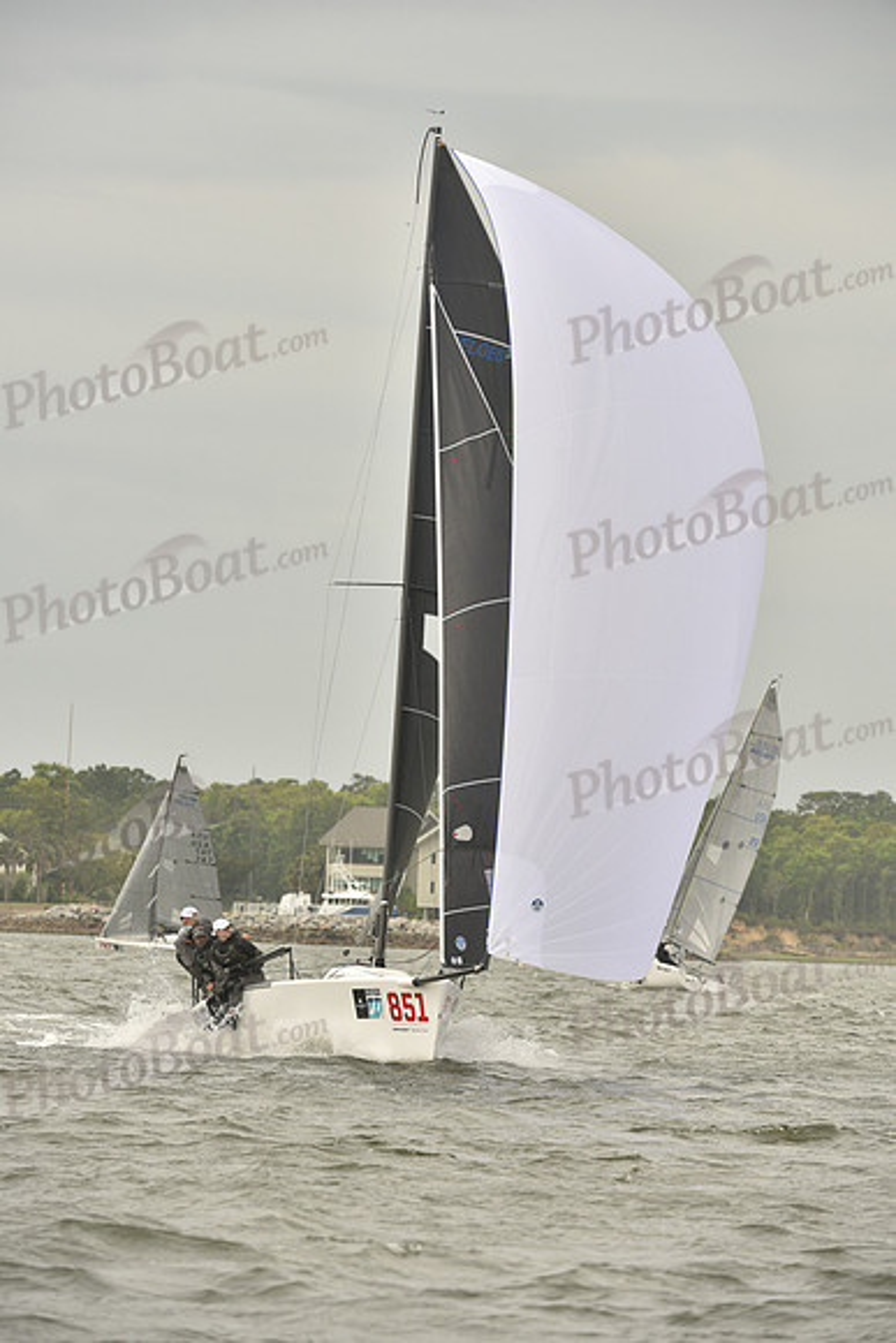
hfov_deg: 5.1
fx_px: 10073
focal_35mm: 270
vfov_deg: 7.6
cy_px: 672
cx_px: 448
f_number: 9
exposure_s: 1/1000
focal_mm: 270
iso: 400
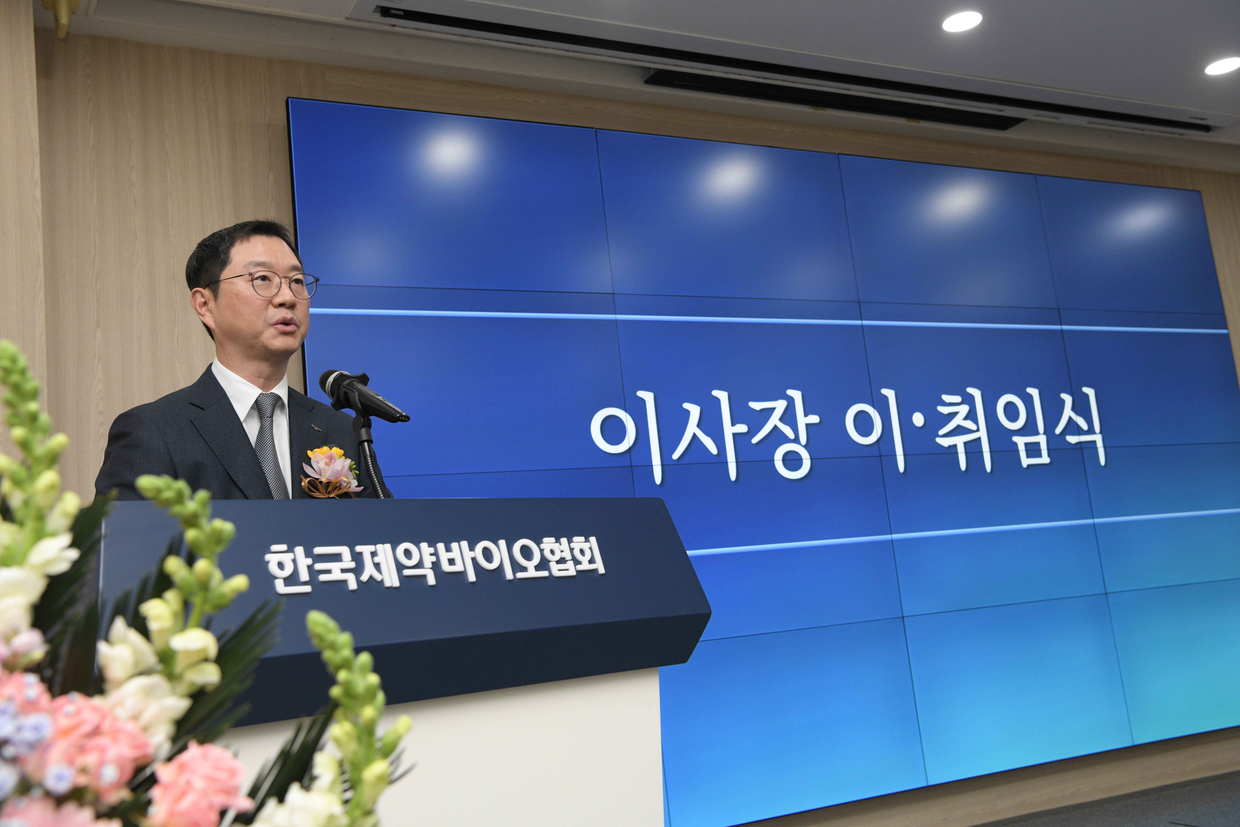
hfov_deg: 53.1
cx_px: 620
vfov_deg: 36.9
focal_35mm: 36
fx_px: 1240
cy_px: 414
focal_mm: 36
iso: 1600
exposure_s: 1/125
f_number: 7.1
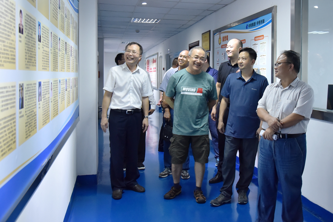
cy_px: 111
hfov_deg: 61.9
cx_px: 166
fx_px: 277
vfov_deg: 43.6
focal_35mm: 30
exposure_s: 1/160
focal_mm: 30
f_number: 4.5
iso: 3200
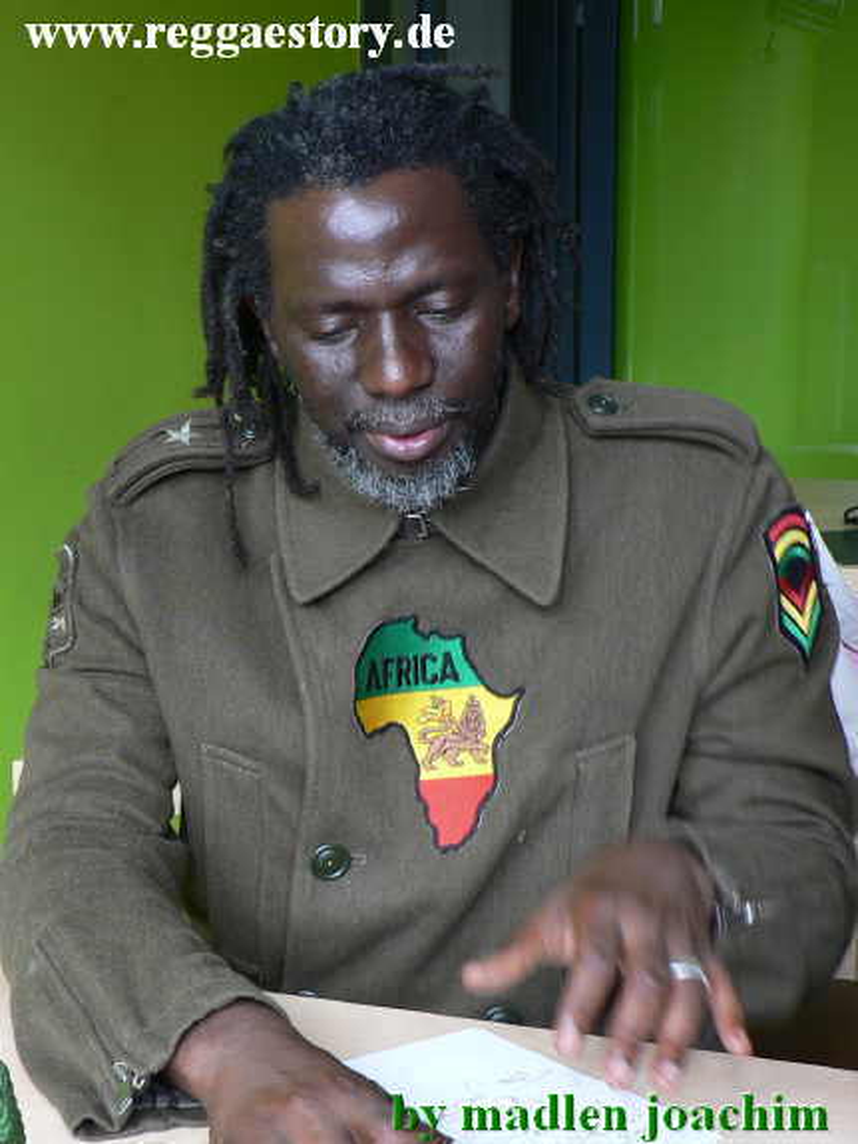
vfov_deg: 38.9
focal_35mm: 49
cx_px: 429
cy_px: 572
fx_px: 1620
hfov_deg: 29.7
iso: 64
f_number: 2.8
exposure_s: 1/30
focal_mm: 8.3
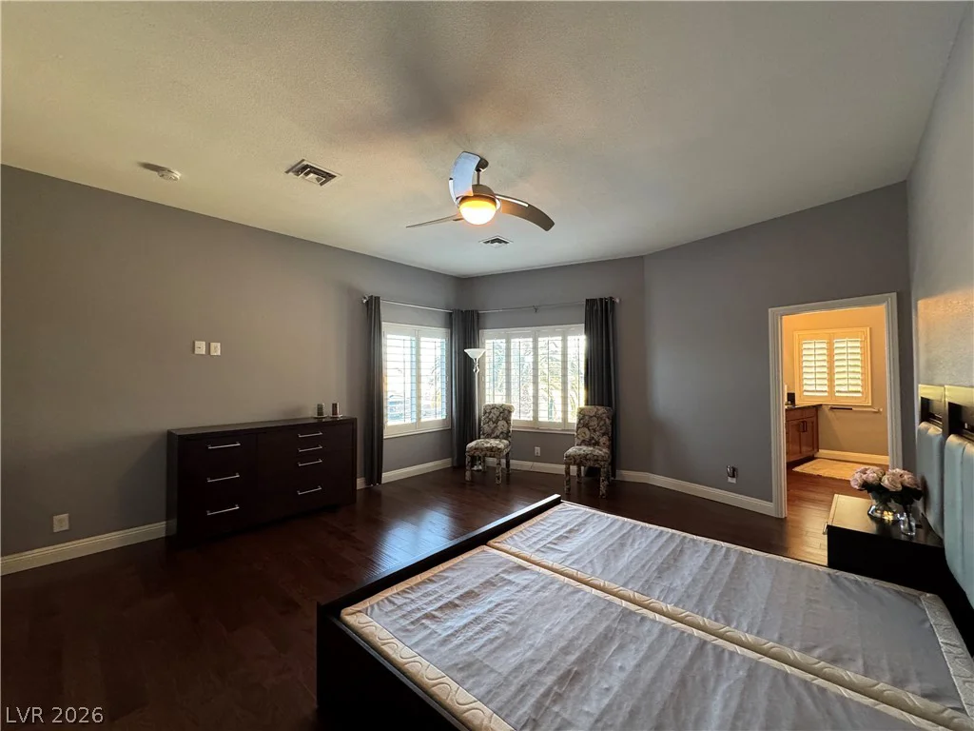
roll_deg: +0.8
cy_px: 366
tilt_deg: +0.9
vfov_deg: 85.7
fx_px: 394
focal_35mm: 14
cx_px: 487
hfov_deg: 102.1
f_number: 2.2
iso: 320
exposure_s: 1/60
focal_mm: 2.22
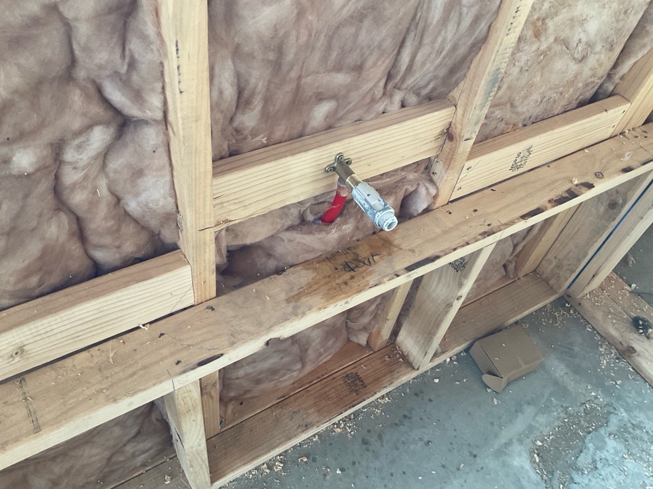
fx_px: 547
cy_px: 244
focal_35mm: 29
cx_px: 326
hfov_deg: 61.7
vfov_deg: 48.2
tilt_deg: -50.5
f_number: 1.8
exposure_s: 1/60
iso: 64
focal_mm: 3
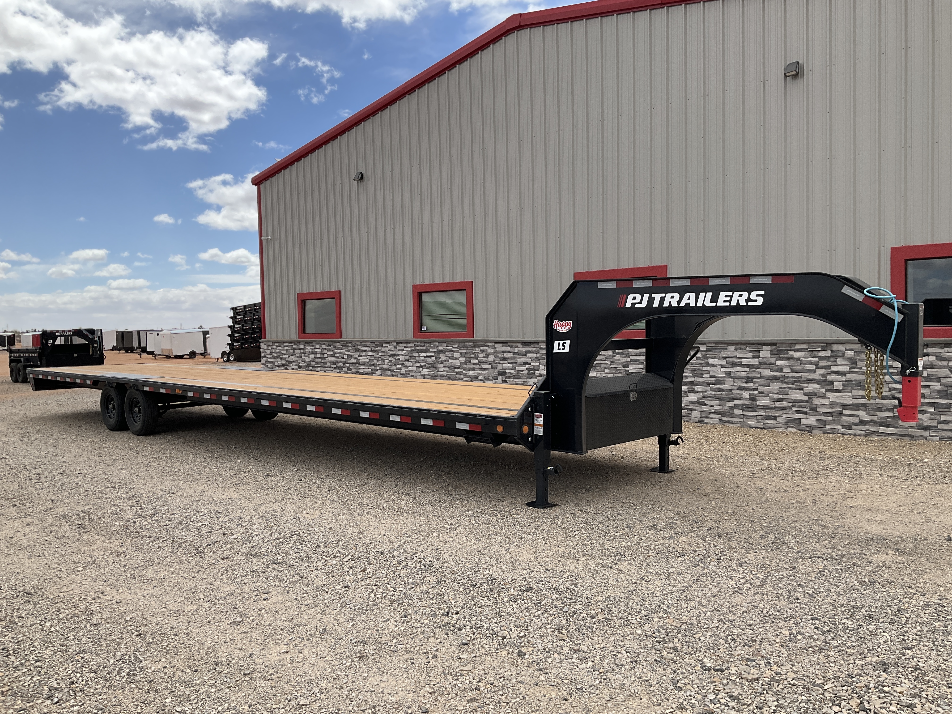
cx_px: 476
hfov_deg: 61.7
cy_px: 357
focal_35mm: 29
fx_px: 798
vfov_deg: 48.2
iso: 25
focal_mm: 3
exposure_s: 1/2141
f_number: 1.8
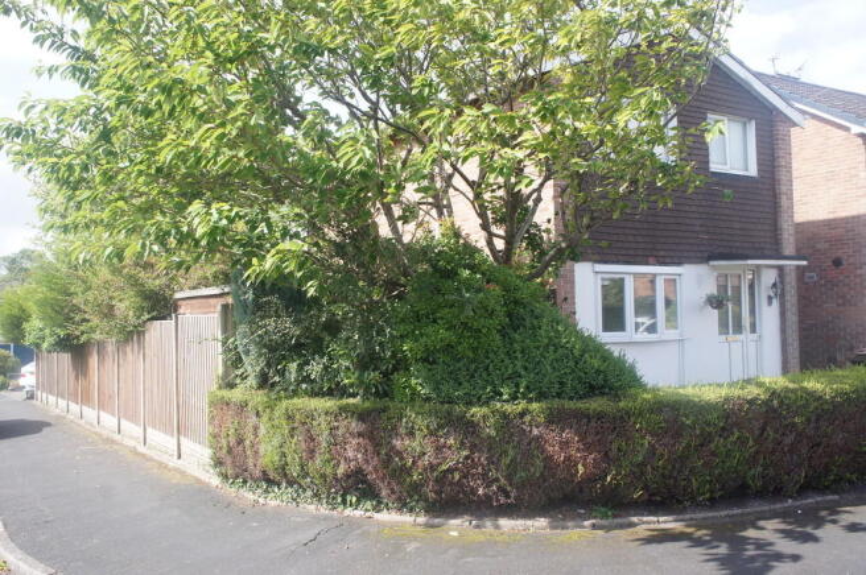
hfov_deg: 57.3
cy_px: 288
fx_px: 793
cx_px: 433
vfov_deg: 39.9
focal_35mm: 33
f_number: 7.1
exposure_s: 1/125
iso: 200
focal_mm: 22
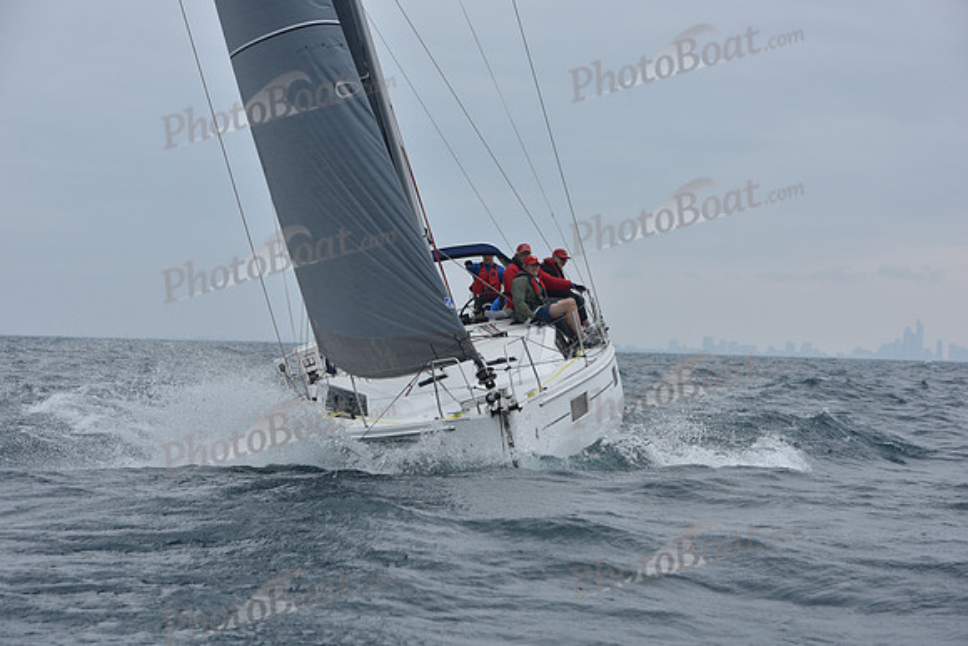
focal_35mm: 100
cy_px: 323
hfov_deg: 20.4
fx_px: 2689
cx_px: 484
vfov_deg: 13.7
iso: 250
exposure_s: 1/800
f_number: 7.1
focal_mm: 100
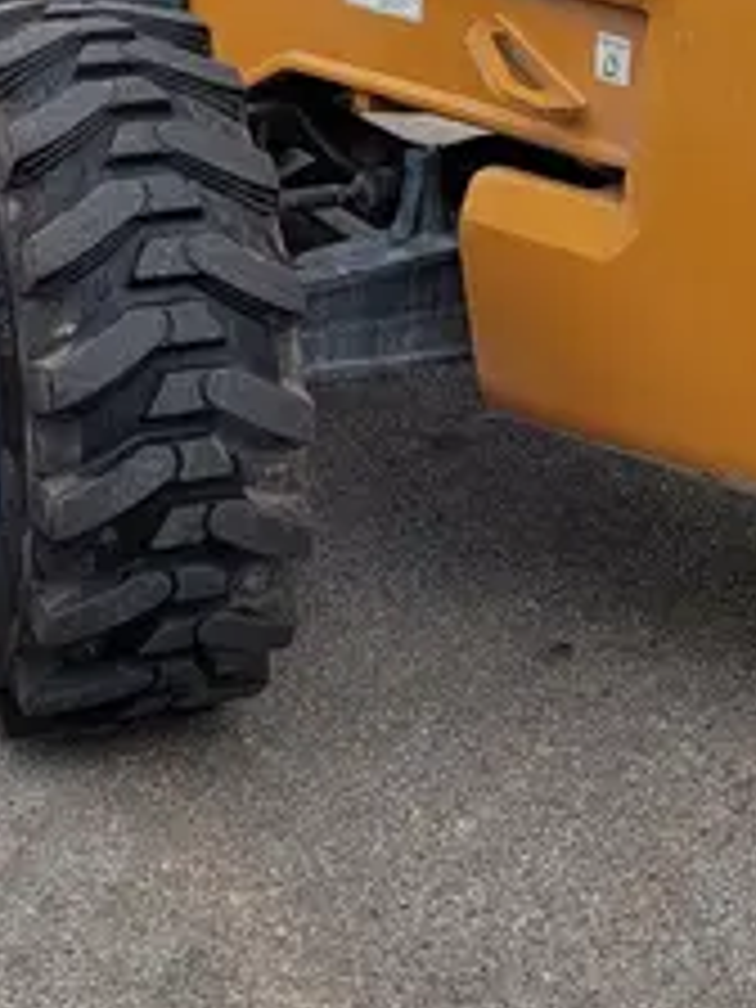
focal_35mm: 85
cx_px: 238
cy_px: -173
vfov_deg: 21.5
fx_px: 2475
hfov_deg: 17.3
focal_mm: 5.4
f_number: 1.8
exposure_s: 1/1358
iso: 40
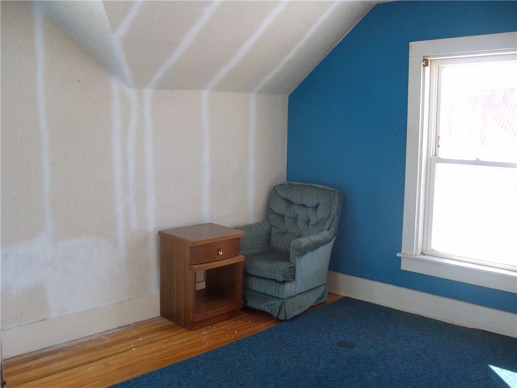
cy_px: 194
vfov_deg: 40.7
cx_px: 258
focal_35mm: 35
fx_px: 523
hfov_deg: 52.6
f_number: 2.8
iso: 80
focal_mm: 5.8
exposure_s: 1/75.4
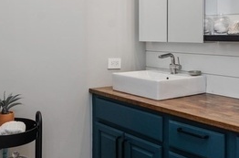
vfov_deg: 29.8
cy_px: 37
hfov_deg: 44.5
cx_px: 104
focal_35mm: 44
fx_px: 291
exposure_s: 1/6
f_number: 8
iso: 200
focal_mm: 12
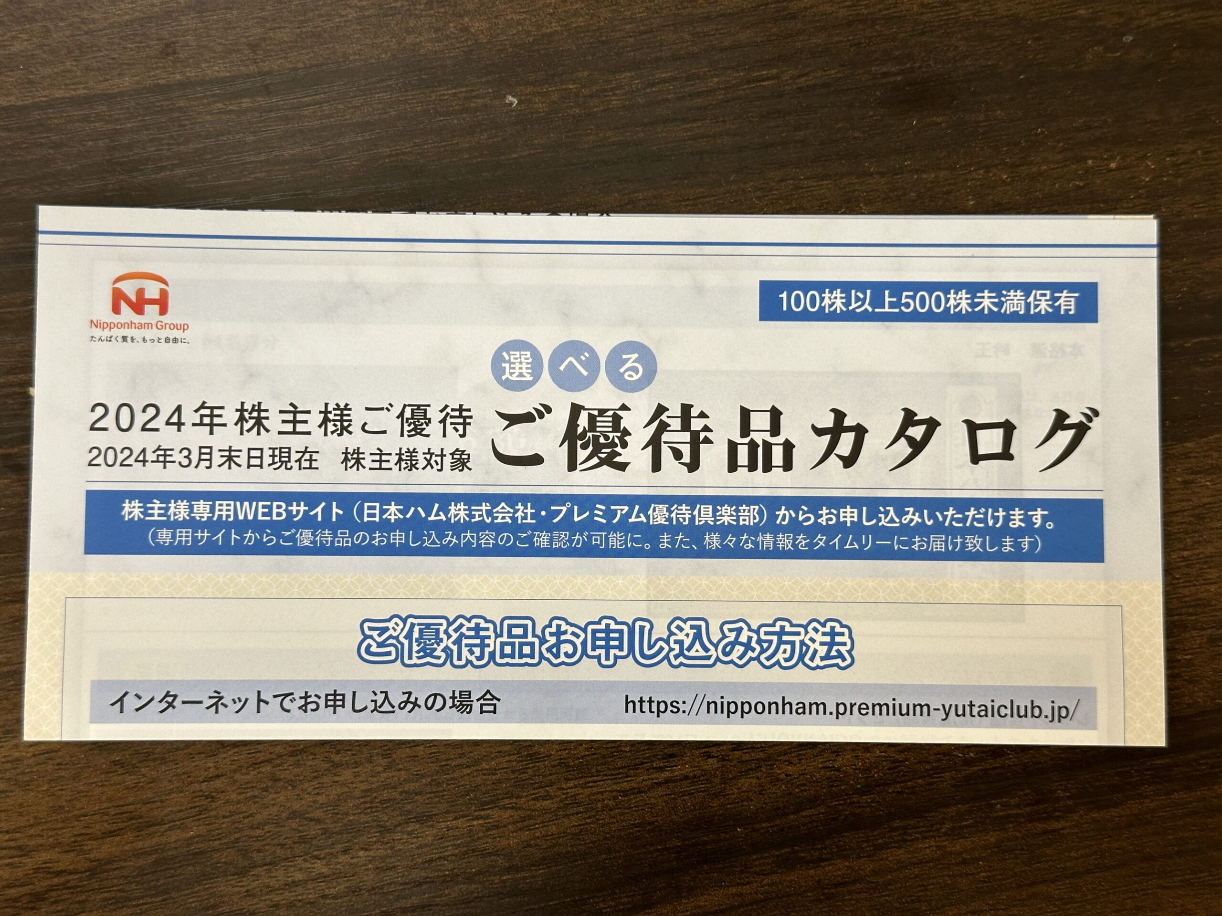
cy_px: 458
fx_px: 1694
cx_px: 611
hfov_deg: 39.7
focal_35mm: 48
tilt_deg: -85.1
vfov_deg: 30.3
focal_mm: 6.86
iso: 100
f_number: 1.78
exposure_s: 1/52
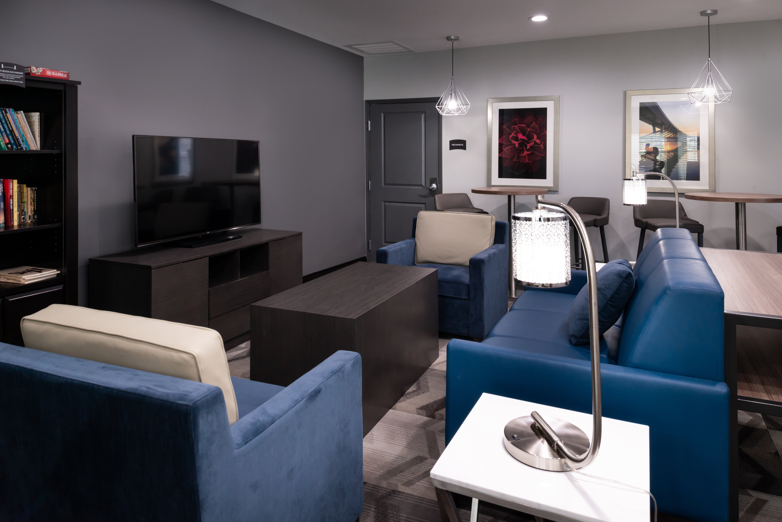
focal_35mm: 24
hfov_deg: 73.7
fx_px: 521
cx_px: 391
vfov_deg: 53.2
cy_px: 261
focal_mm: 24
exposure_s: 1/13
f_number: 11
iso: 640
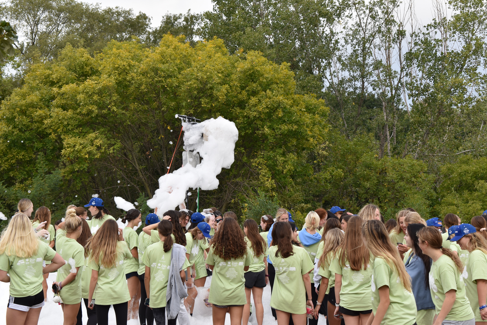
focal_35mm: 82
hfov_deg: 24.6
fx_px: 1116
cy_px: 162
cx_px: 244
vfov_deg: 16.6
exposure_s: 1/250
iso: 200
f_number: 8
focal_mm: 55
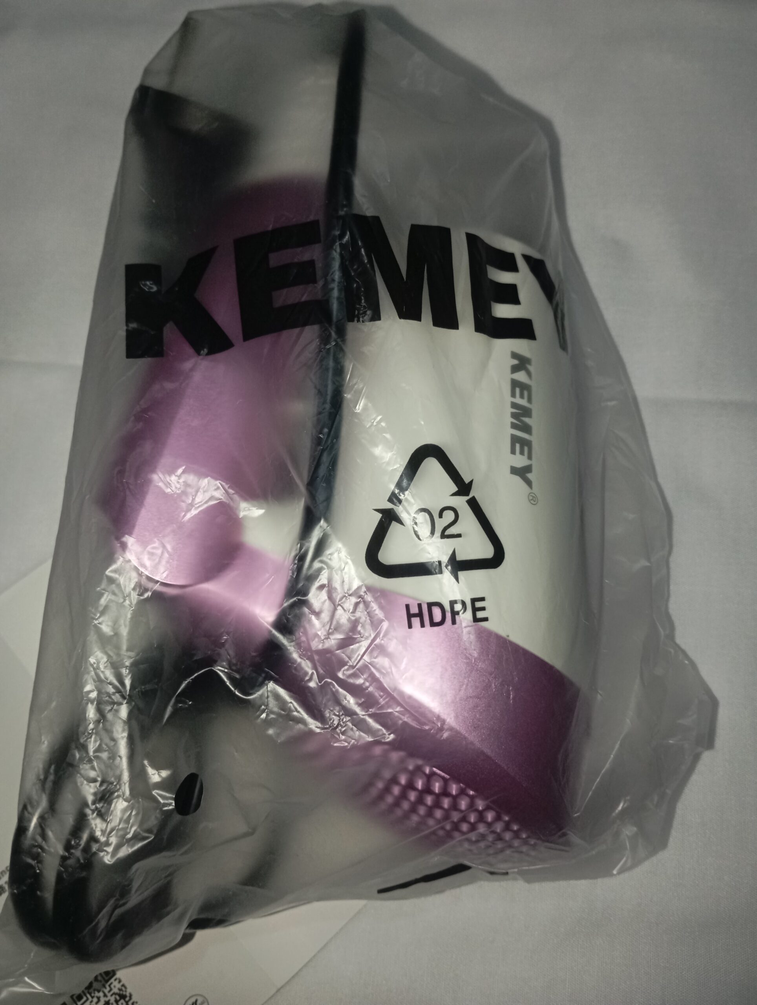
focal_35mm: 28
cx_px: 378
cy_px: 502
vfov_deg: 63.4
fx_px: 814
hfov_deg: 49.9
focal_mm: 4.22
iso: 567
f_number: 1.8
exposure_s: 1/50
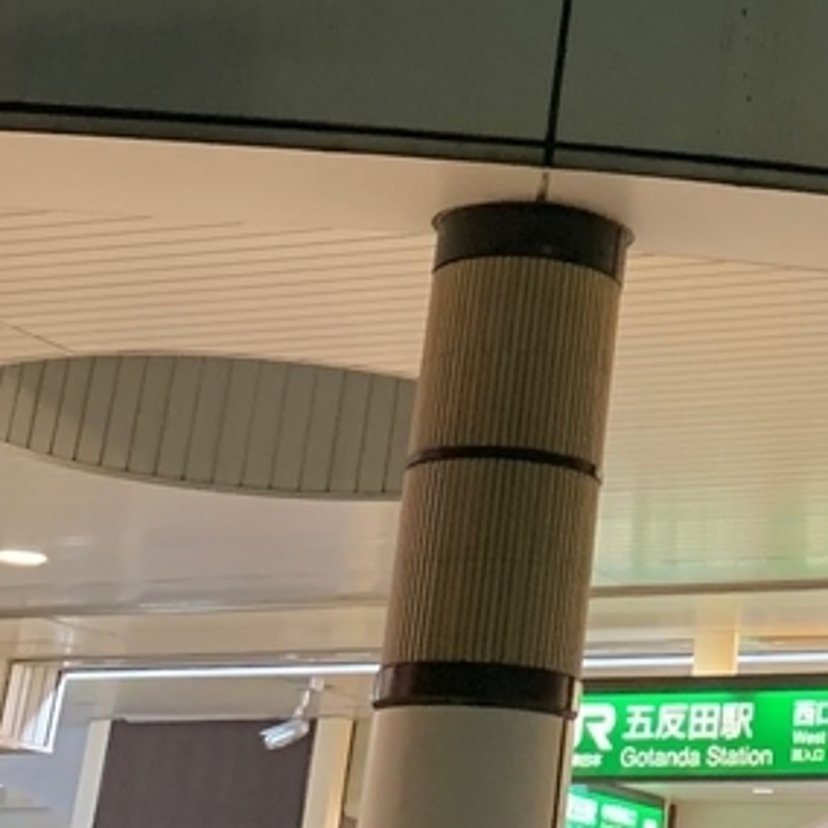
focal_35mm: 97
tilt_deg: +29.0
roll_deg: -1.3
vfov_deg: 16.5
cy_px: -385
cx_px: 1023
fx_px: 2625
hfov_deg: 17.0
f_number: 1.8
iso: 400
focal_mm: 4.25
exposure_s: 1/33
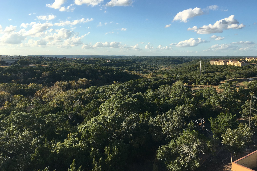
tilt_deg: -3.3
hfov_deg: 60.3
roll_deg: -0.9
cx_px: 127
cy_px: 76
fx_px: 221
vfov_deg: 42.2
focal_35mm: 31
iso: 25
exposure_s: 1/1012
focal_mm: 4.15
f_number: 2.2
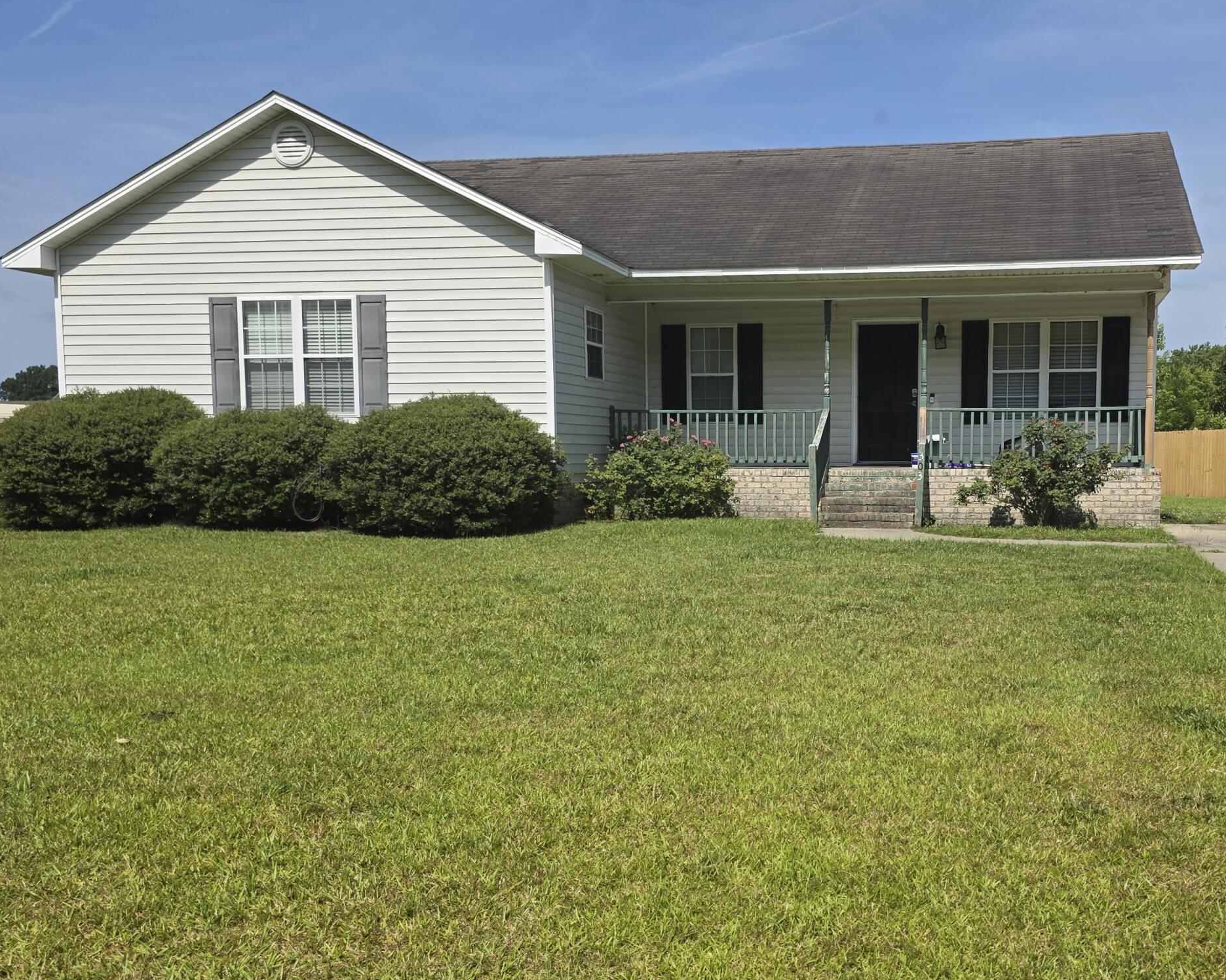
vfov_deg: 41.1
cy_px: 535
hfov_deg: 49.7
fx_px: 1306
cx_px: 782
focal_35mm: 36
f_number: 1.7
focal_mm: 6.3
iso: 64
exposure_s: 1/7944
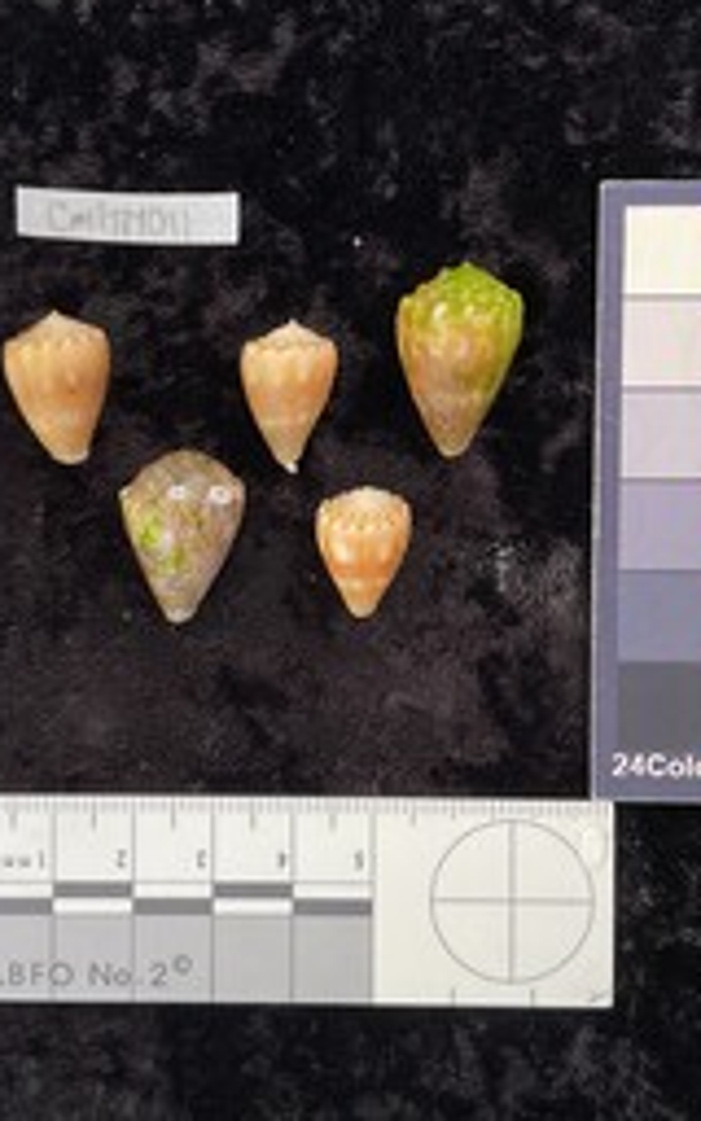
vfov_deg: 47.2
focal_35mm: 42
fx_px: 1284
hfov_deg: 30.5
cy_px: 550
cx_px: 307
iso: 64
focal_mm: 3
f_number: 1.8
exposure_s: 1/60
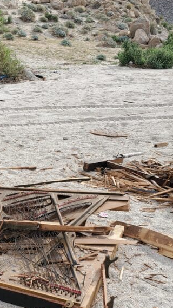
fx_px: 416
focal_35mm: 51
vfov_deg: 39.8
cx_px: 21
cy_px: 220
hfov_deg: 23.0
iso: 50
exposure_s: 1/770
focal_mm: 4.3
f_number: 2.4
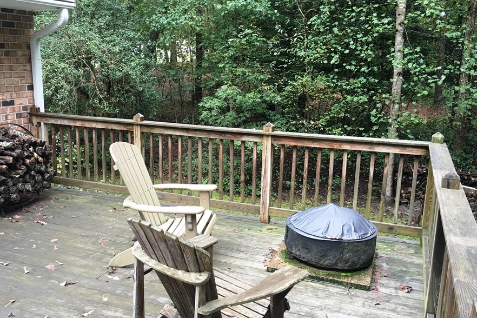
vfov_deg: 37.8
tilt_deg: -12.2
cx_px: 209
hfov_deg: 54.3
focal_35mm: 35
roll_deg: -1.2
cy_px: 167
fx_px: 464
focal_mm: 4.15
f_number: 2.2
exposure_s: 1/30
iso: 25
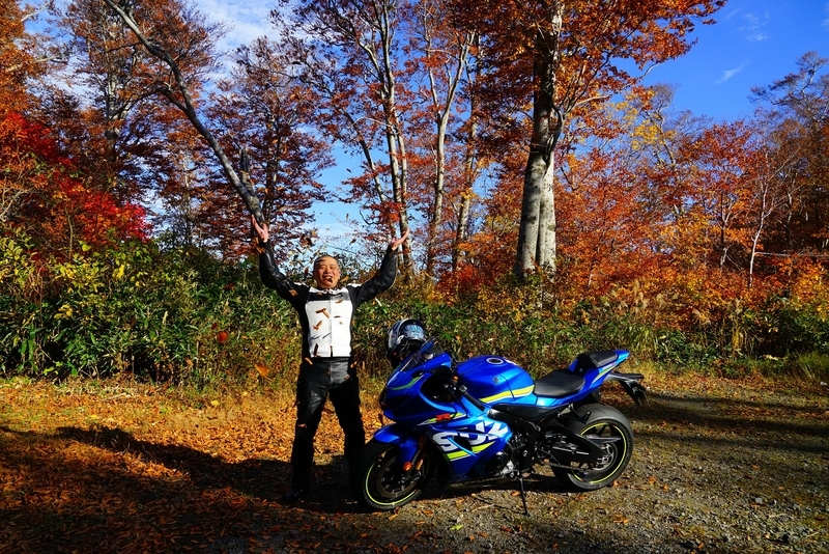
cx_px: 414
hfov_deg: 73.7
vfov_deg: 53.2
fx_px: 553
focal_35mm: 24
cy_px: 277
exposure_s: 1/500
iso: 320
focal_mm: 24
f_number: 8
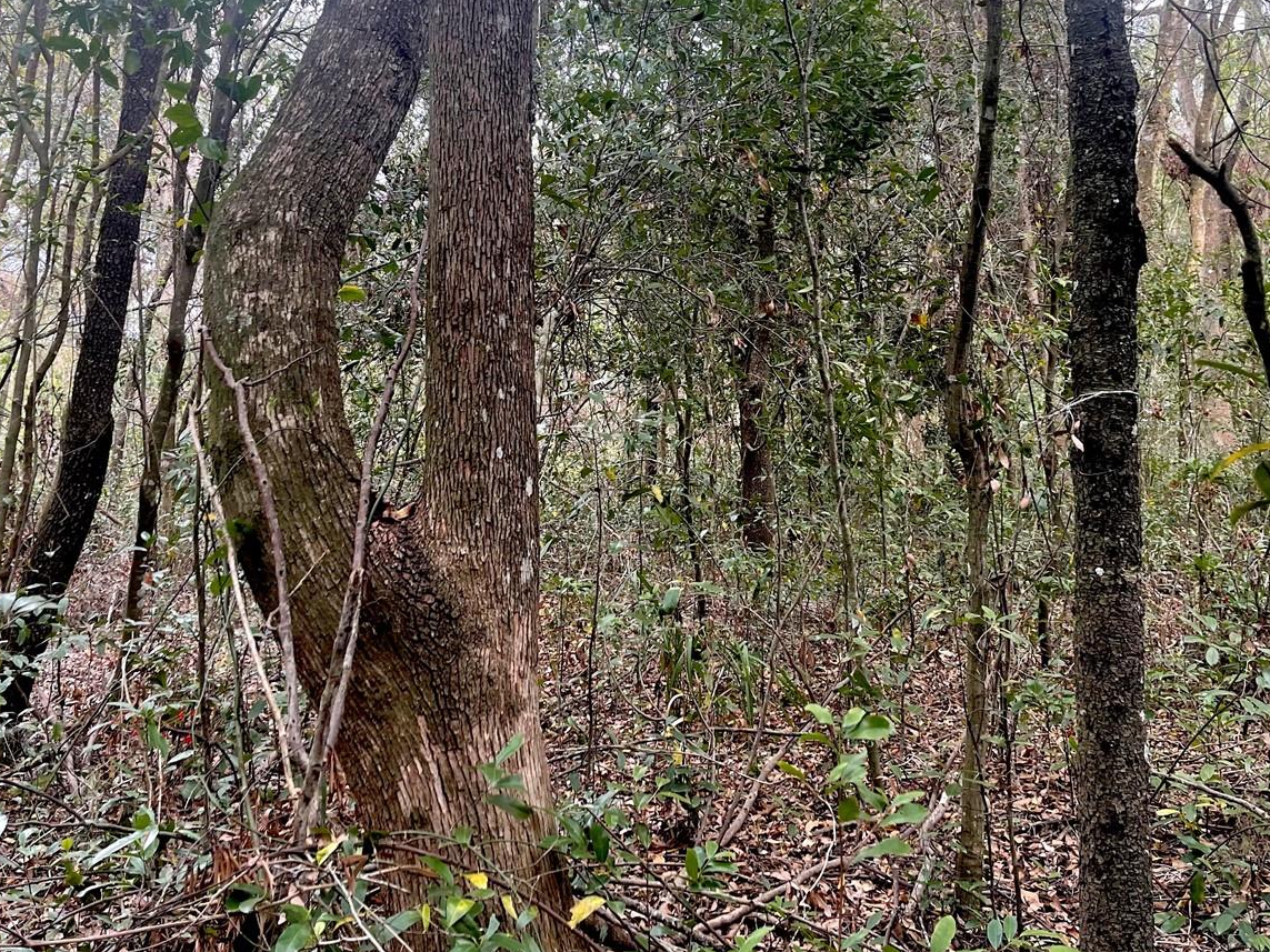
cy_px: 289
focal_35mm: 35
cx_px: 607
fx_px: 1284
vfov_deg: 40.0
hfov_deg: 52.6
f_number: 1.6
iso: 64
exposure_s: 1/121
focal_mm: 5.1
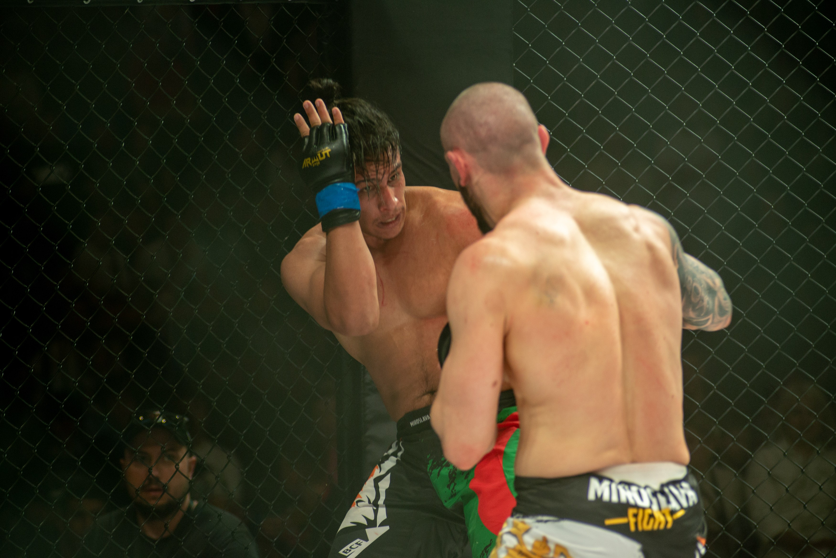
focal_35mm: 135
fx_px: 3136
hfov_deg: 15.2
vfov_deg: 10.2
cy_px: 279
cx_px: 418
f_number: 4
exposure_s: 1/320
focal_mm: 135
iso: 1000
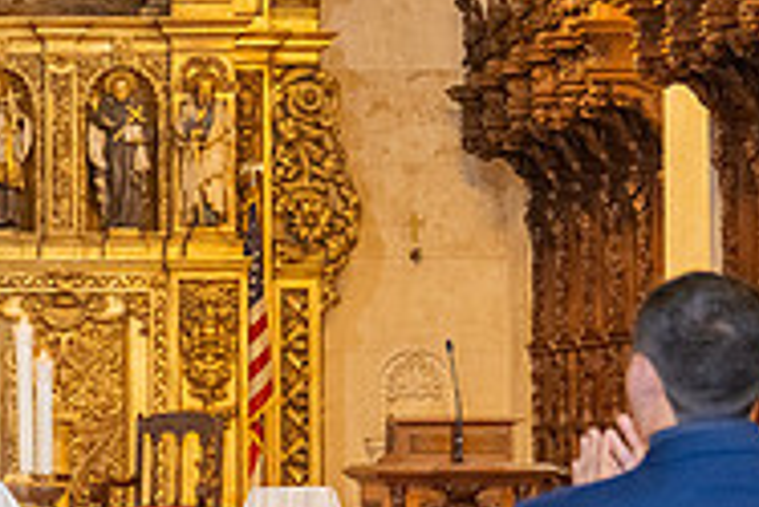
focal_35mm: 146
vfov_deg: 9.4
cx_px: -317
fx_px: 3080
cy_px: 416
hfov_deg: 13.4
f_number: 3.5
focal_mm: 47
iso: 2000
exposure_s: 1/200
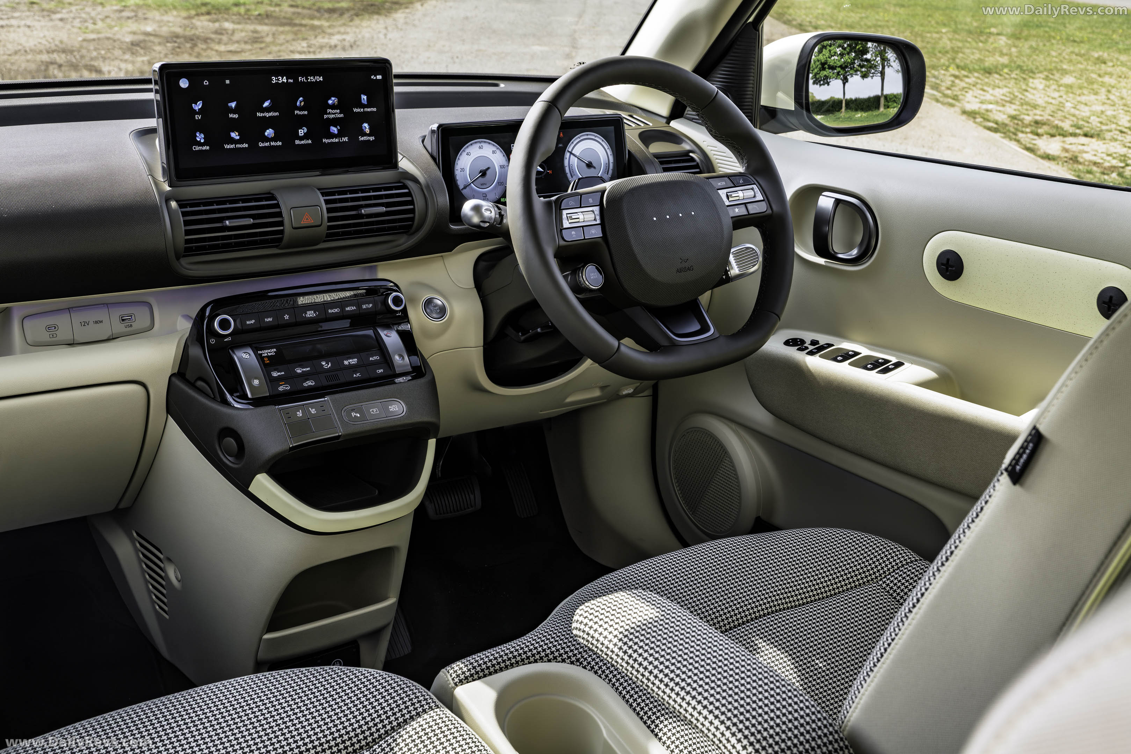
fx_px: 1288
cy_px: 377
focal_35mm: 41
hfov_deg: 47.4
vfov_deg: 32.6
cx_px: 566
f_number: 11
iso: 400
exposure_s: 1/50
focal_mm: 41
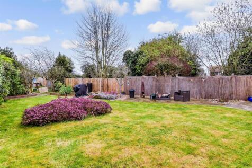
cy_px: 84
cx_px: 126
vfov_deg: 77.3
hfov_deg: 100.4
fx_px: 105
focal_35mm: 15
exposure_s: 1/250
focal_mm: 10
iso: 320
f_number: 8
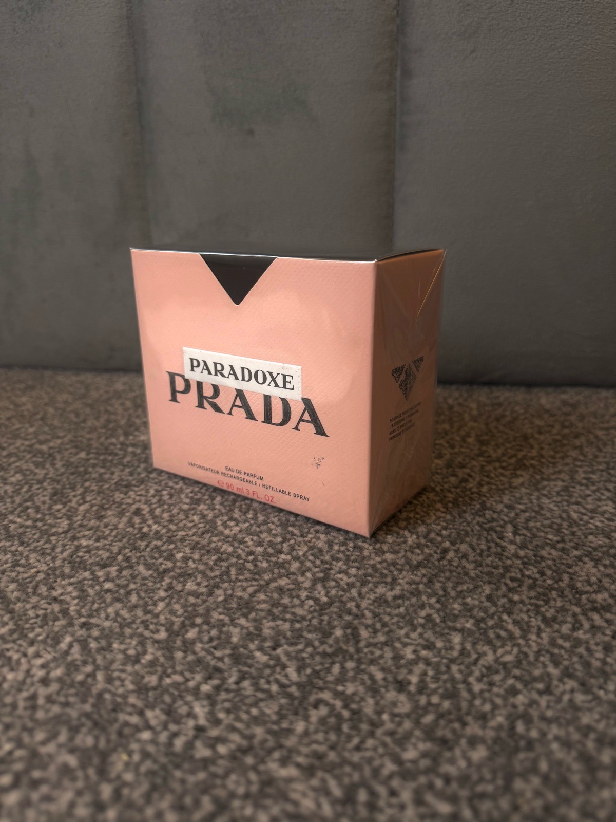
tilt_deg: -19.5
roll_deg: +1.5
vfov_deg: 71.6
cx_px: 308
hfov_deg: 56.8
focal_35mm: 24
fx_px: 569
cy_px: 411
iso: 125
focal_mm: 6.76
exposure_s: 1/121
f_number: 1.78
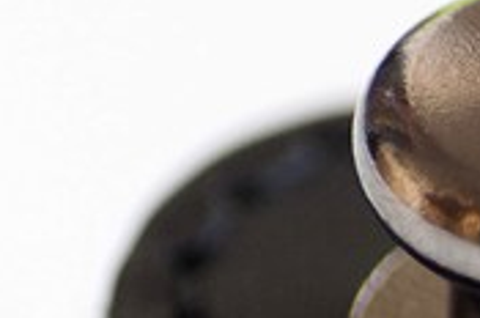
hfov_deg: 3.2
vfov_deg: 2.1
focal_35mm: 643
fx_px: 8558
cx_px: 1229
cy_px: 938
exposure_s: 1/100
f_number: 5
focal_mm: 90
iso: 1250
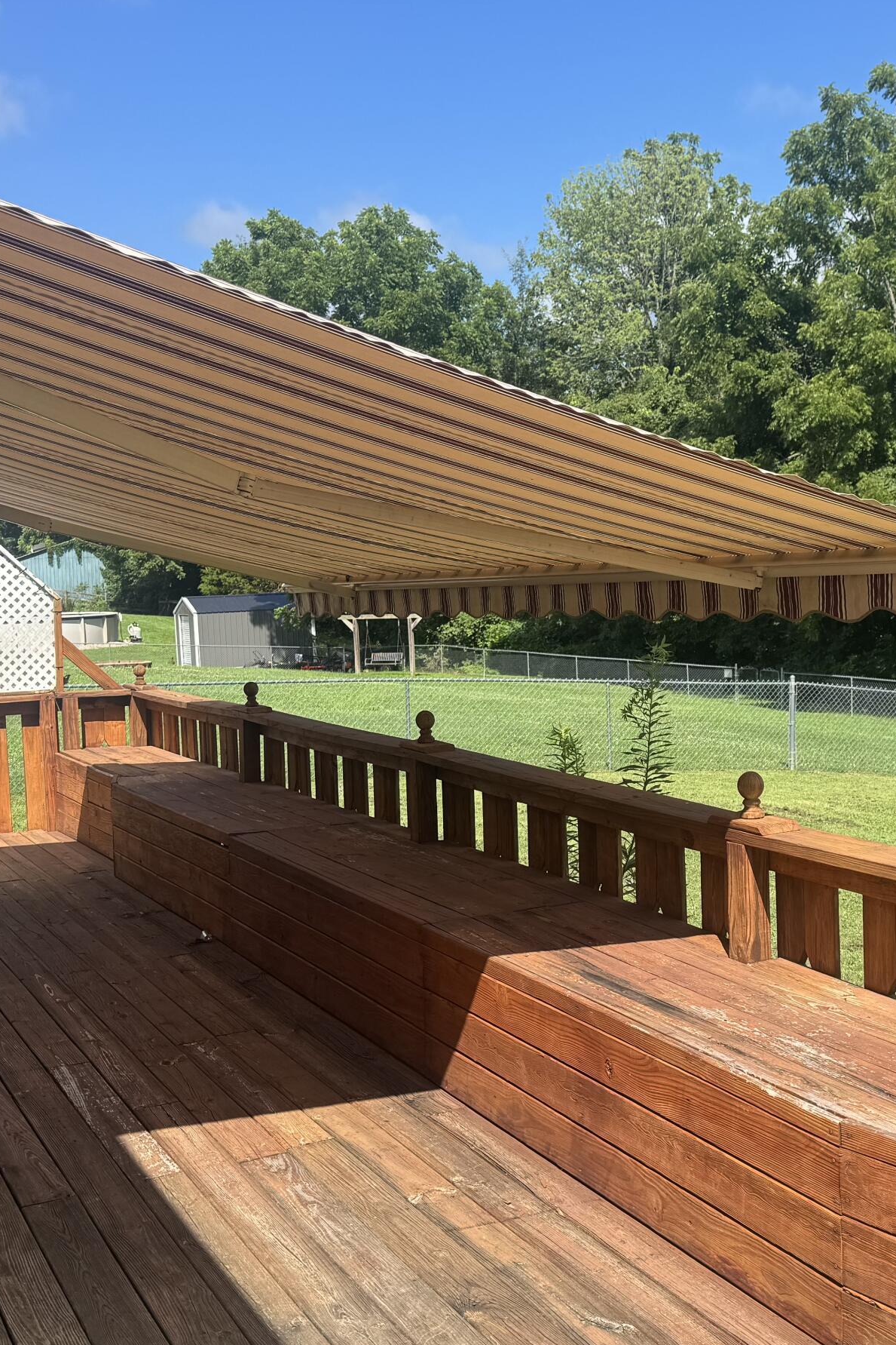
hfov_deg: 31.4
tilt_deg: -3.1
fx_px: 1568
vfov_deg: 46.4
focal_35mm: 42
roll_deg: +2.1
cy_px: 651
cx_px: 655
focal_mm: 6.76
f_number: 1.78
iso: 80
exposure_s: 1/2331
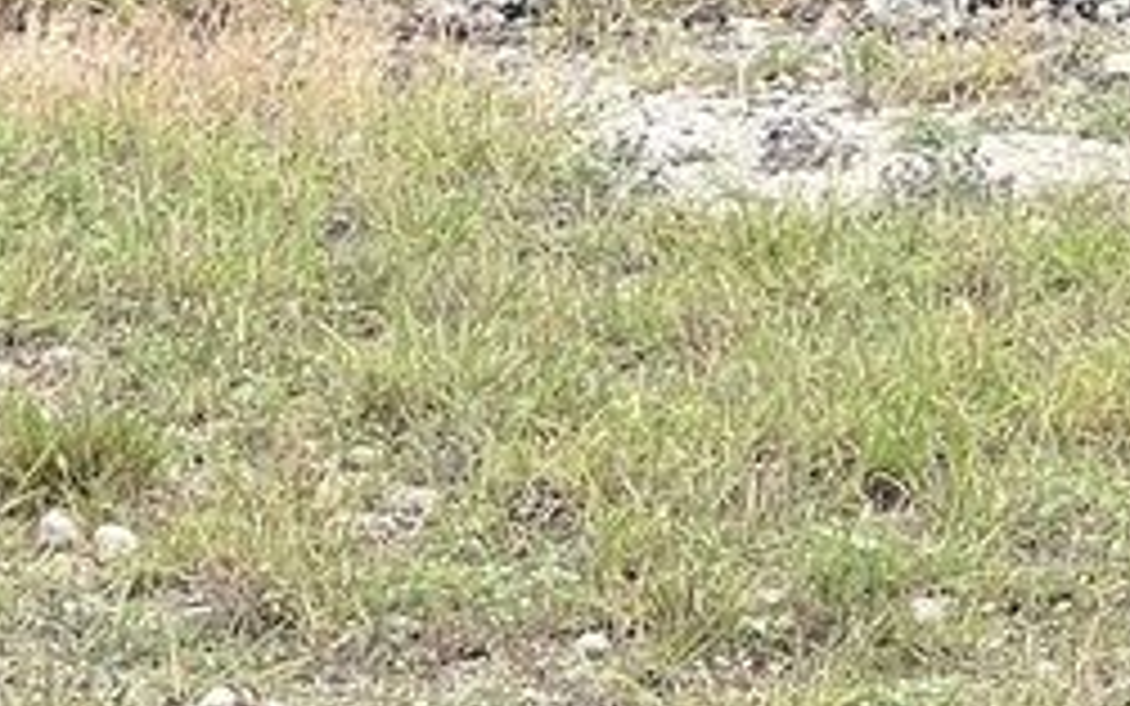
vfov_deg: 2.8
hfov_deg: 4.5
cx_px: 986
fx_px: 14447
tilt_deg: -9.2
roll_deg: +0.7
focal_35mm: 469
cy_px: -998
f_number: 2.8
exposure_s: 1/171
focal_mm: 9
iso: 32
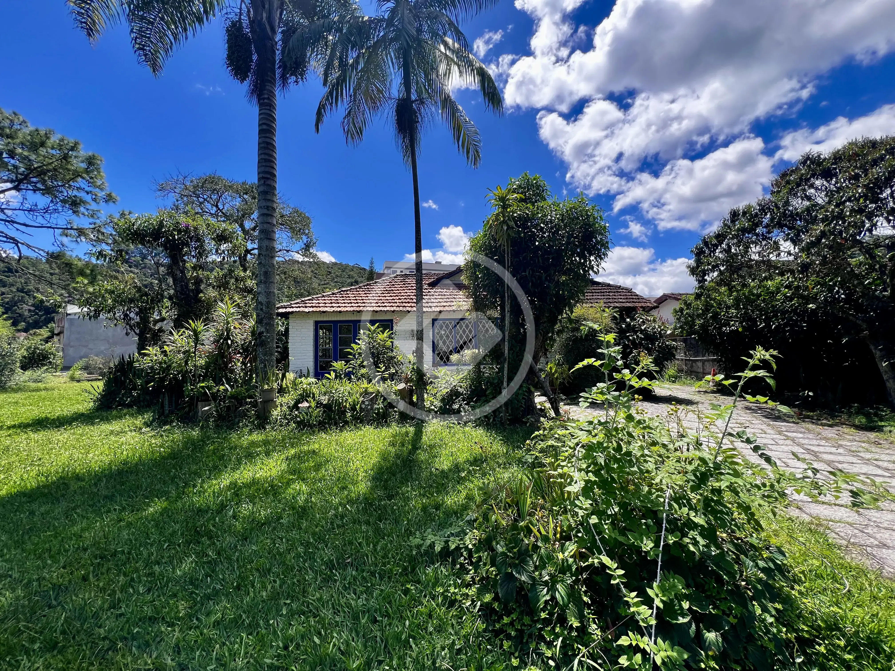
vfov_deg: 89.9
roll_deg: +0.8
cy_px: 336
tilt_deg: +2.8
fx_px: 336
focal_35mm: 13
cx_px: 448
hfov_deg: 106.2
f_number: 1.8
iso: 32
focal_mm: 1.57
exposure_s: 1/853
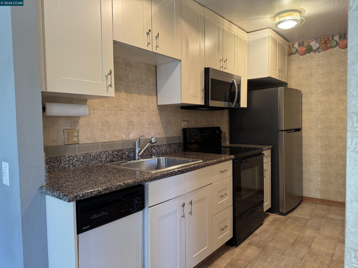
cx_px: 179
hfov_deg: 71.6
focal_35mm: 24
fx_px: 248
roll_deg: +0.6
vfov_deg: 56.8
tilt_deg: -3.7
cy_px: 134
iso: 160
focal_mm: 6.76
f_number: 1.78
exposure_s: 1/60
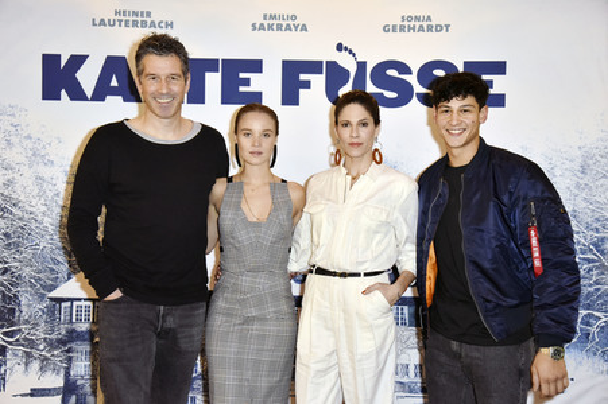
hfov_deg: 41.1
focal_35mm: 48
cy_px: 202
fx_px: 810
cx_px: 304
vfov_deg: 28.0
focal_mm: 48
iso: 5000
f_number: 5.6
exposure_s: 1/80
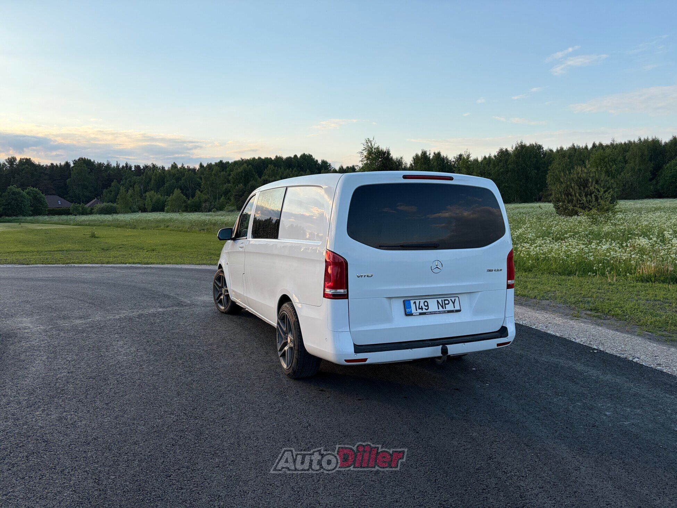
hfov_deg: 67.3
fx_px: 509
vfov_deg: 53.1
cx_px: 338
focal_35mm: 26
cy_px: 254
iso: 50
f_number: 1.6
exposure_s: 1/1311
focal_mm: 5.96
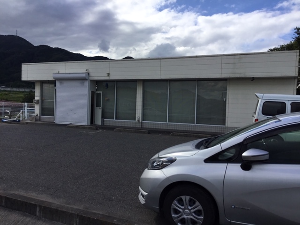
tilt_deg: -1.9
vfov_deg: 45.4
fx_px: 269
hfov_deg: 58.4
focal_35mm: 31
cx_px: 150
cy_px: 112
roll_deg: -2.3
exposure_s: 1/1942
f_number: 2.4
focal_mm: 3.3
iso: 25
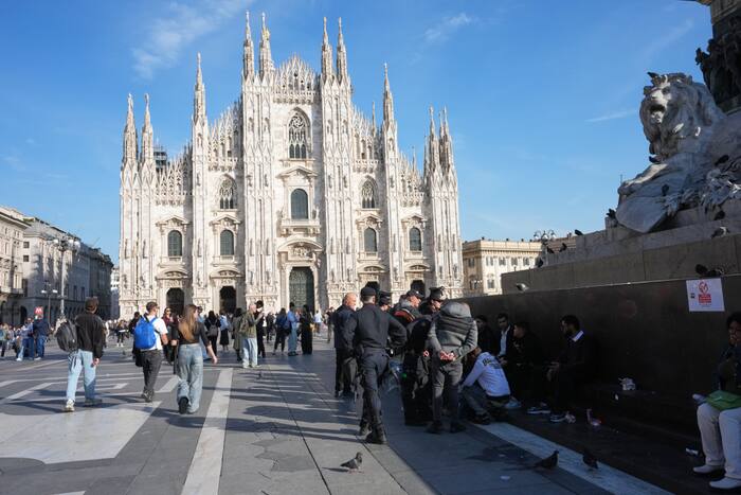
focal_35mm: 29
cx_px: 370
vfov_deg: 45.0
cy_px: 248
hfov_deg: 63.6
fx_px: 597
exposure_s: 1/1600
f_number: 8
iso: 800
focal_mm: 29
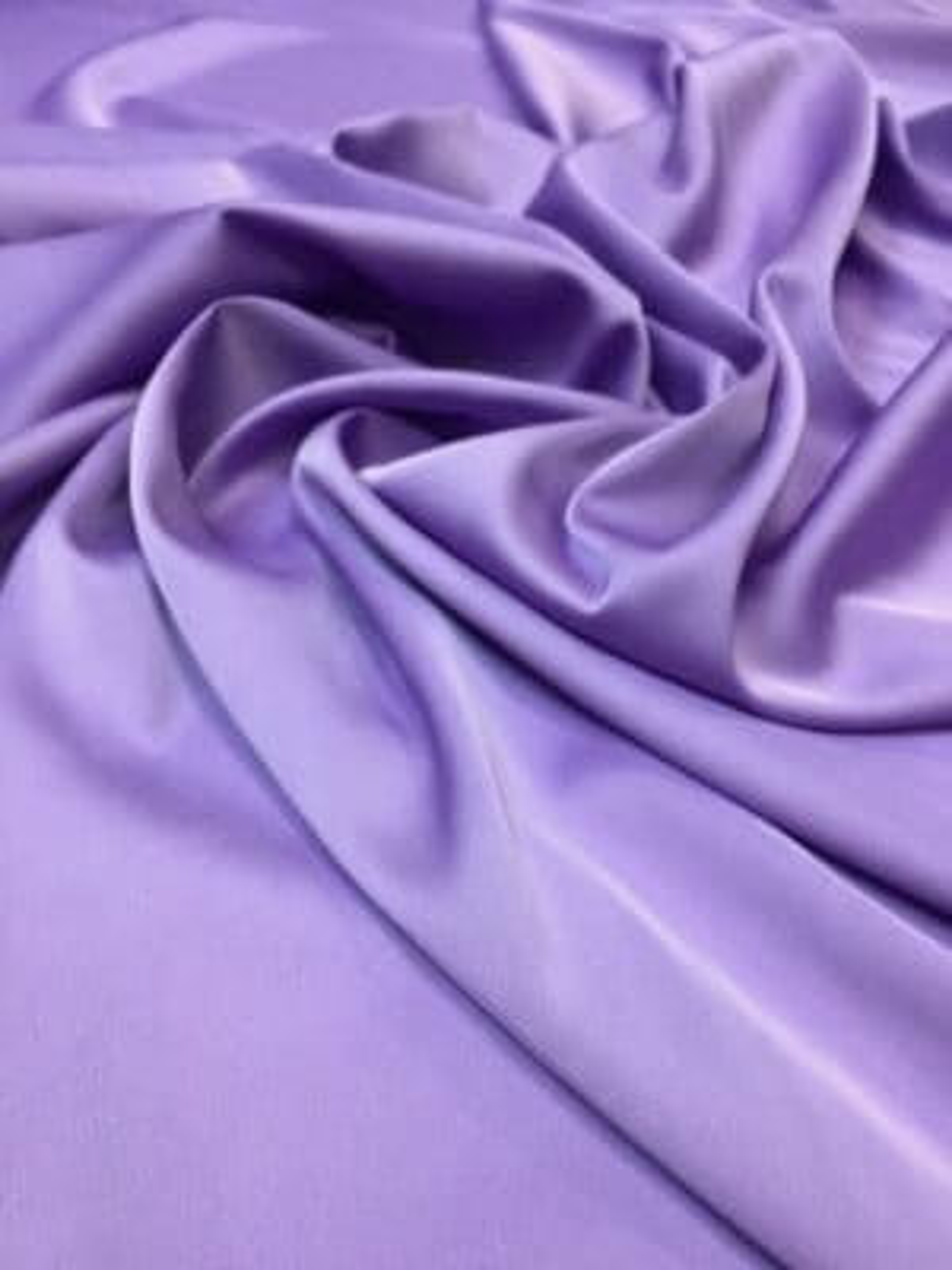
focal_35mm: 29
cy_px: 635
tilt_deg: -44.6
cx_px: 476
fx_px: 1063
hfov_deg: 48.2
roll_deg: +0.7
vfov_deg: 61.7
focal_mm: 4.15
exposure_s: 1/33
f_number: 2.2
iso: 50
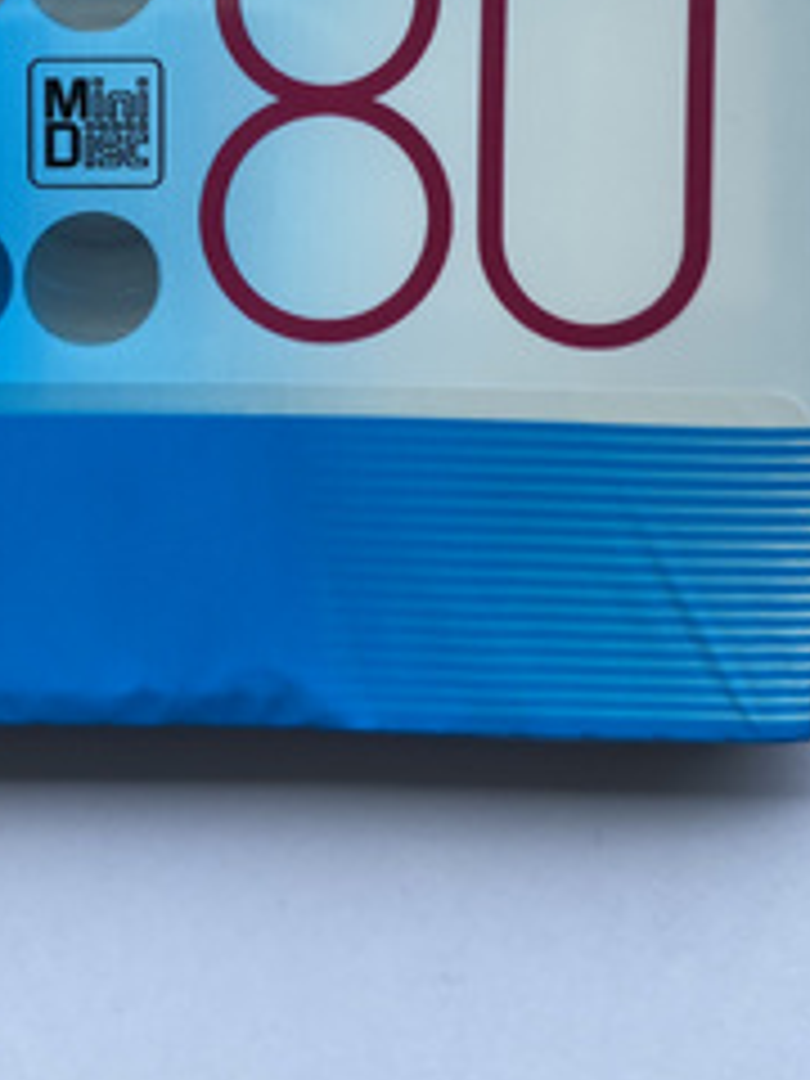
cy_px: 189
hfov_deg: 27.5
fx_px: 1622
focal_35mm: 52
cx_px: 164
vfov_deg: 35.4
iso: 32
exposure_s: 1/1135
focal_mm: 4.25
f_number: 1.8
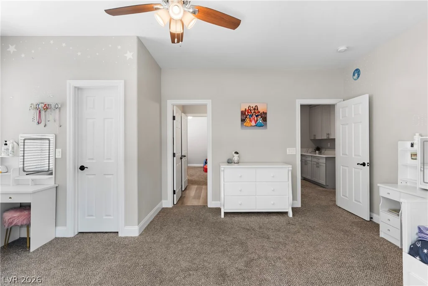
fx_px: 202
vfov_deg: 70.5
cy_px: 143
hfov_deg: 93.3
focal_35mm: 17
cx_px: 214
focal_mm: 17
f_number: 8
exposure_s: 1/20
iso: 400
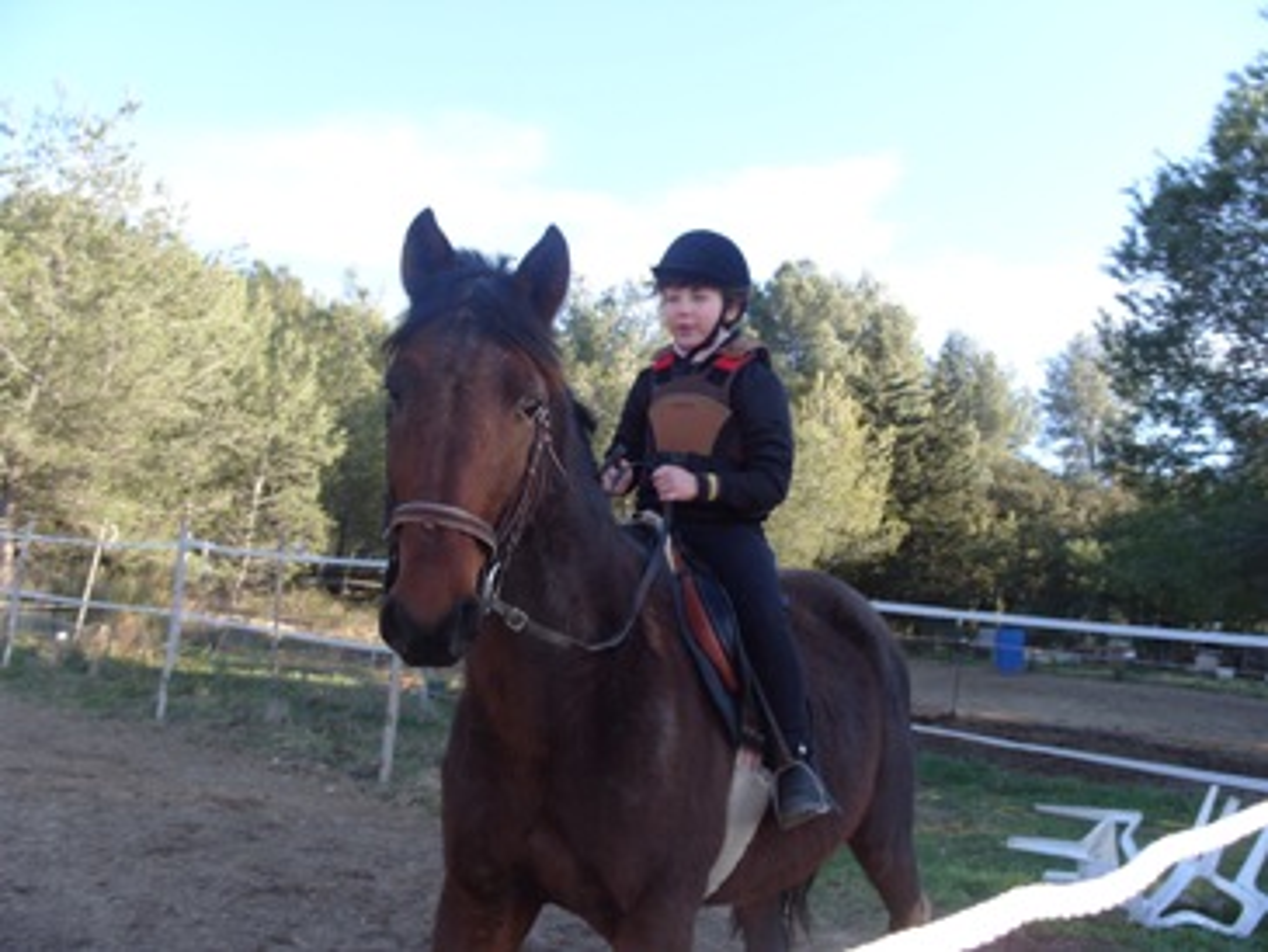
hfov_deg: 52.6
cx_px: 634
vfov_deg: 40.7
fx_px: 1282
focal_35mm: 35
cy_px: 476
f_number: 4.1
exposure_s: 1/180
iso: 80
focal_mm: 7.8
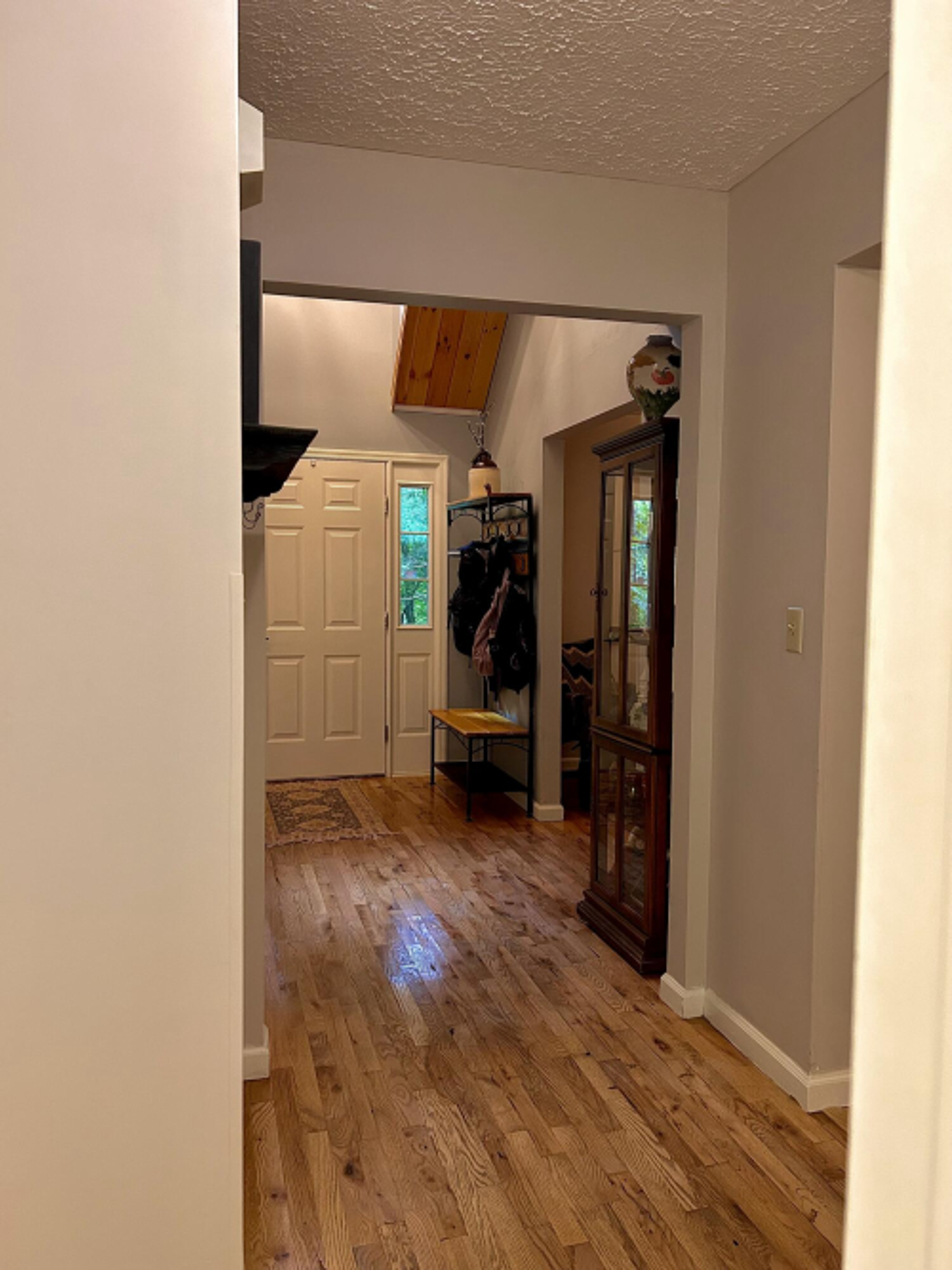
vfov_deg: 67.3
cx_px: 476
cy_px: 635
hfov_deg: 53.0
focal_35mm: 26
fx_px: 954
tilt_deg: -2.7
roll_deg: -0.1
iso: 400
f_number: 1.5
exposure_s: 1/60
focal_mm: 5.7
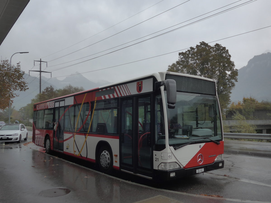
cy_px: 102
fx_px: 227
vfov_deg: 48.2
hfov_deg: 61.7
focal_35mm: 29
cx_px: 136
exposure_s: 1/200
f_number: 2
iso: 160
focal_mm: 6
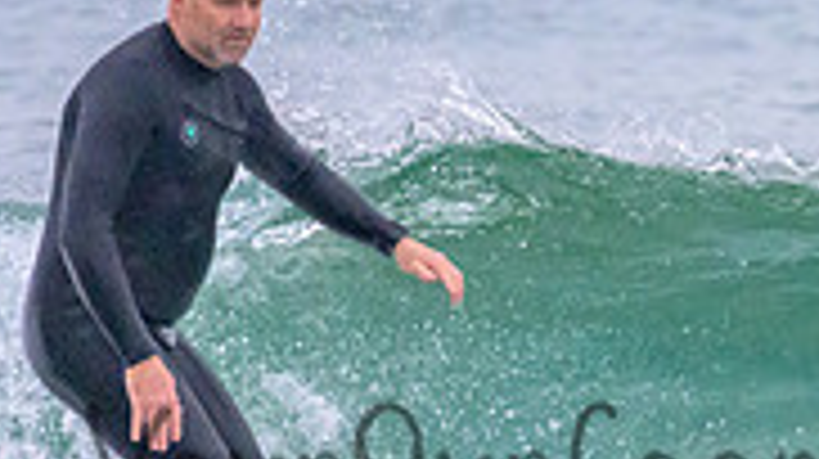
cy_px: 434
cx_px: 549
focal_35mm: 2670
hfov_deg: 0.8
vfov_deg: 0.5
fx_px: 57932
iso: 10000
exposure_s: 1/800
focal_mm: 800
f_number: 11
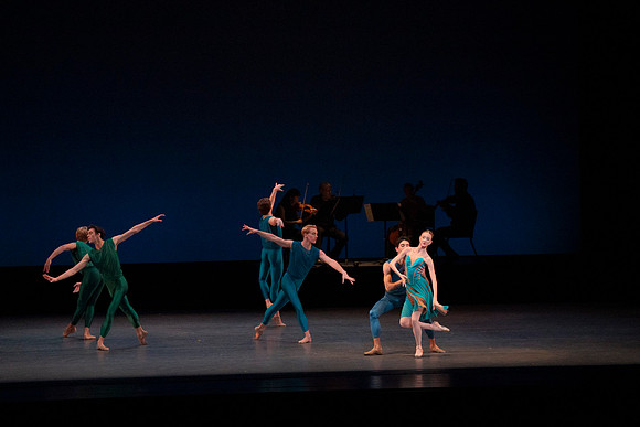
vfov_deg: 8.5
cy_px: 214
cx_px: 320
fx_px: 2881
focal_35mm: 162
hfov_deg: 12.7
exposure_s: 1/400
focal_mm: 162
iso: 8000
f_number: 7.1
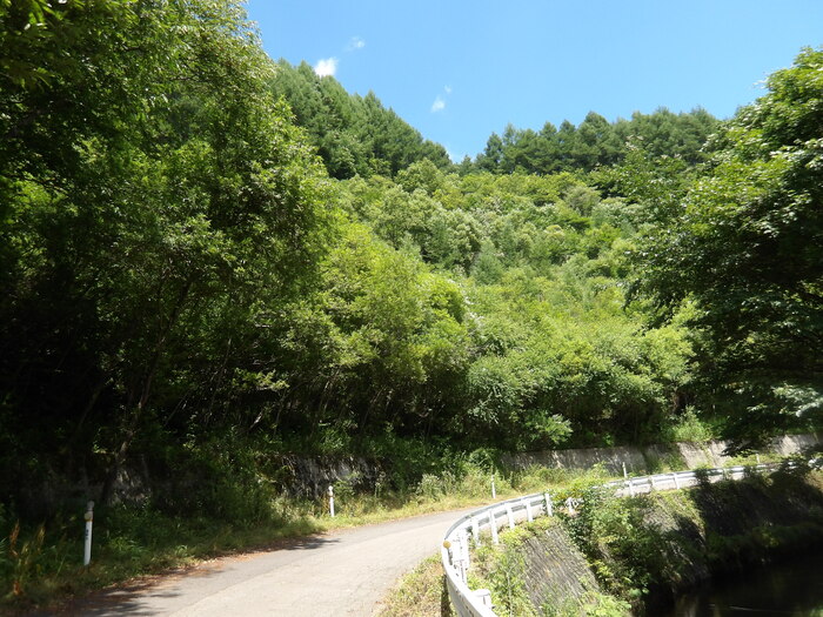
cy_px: 308
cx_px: 412
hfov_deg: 65.3
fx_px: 642
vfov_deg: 51.4
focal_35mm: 27
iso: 100
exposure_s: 1/601
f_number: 3
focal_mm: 4.9
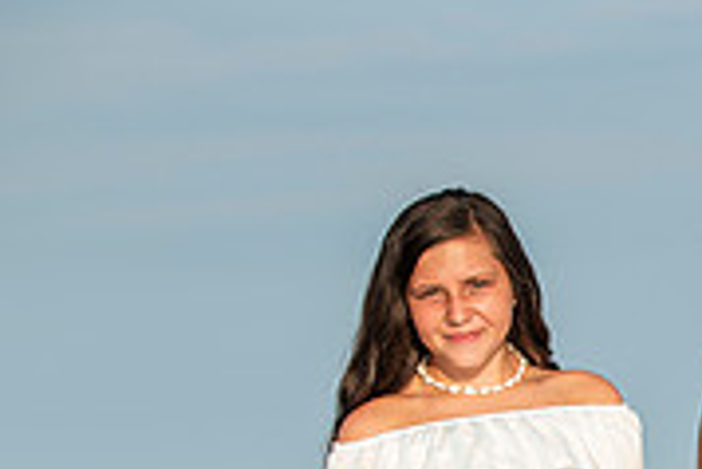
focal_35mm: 280
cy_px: 664
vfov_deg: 4.9
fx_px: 5464
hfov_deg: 7.3
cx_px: 828
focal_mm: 86
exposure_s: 1/4000
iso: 250
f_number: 3.2
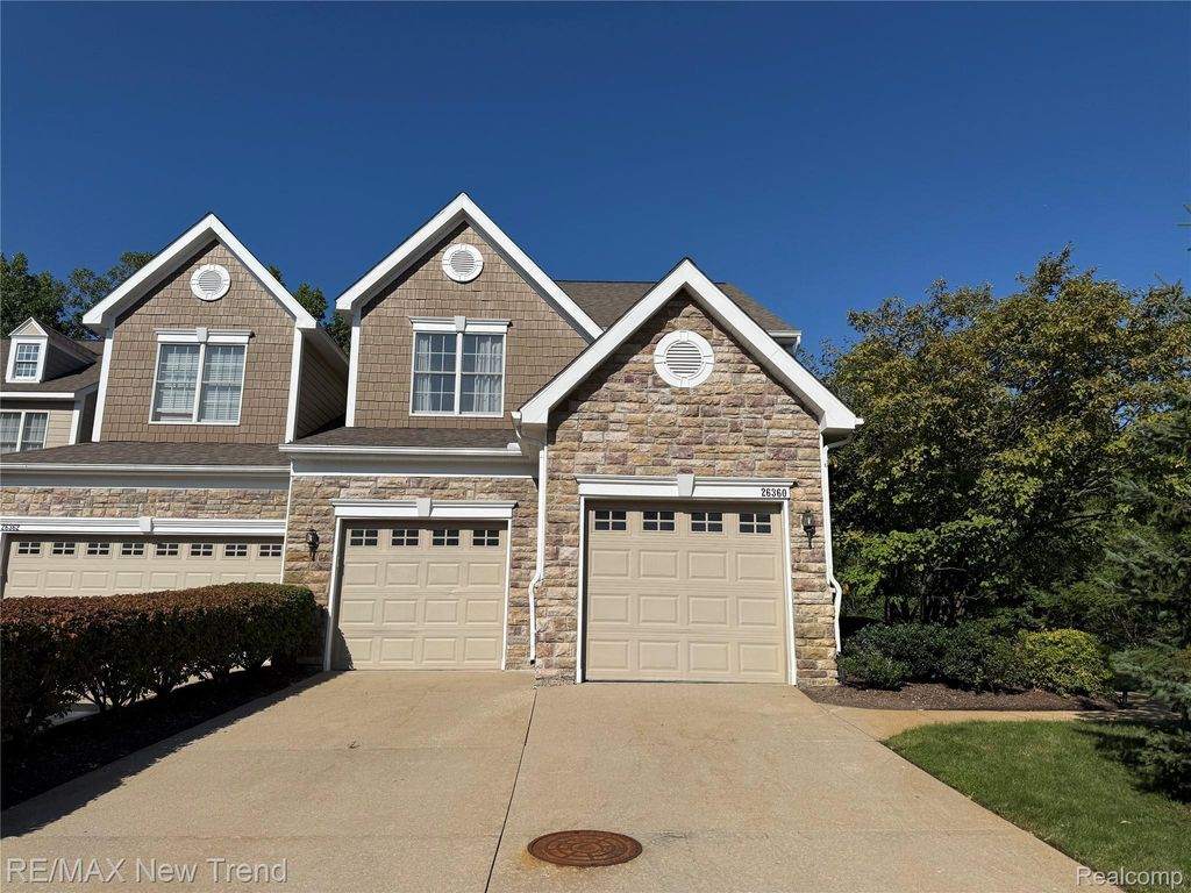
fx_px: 826
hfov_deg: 71.6
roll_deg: -0.8
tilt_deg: +13.4
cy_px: 446
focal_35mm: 24
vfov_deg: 56.8
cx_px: 596
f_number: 1.78
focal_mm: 6.76
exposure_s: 1/9091
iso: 80
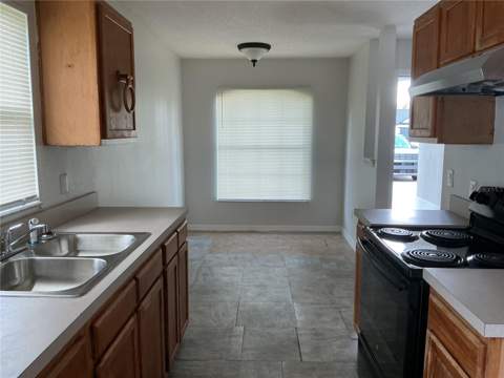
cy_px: 189
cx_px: 252
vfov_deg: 48.2
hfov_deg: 61.7
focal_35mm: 29
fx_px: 422
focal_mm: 3
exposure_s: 1/60
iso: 64
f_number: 1.8
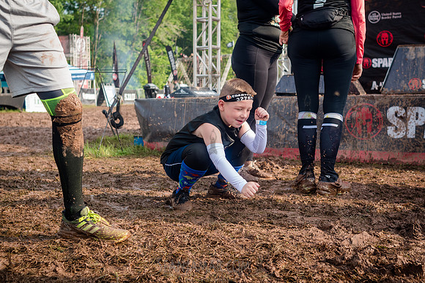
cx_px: 210
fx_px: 537
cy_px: 131
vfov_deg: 29.6
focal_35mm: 45
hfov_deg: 43.2
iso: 250
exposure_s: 1/500
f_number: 4.5
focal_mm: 35
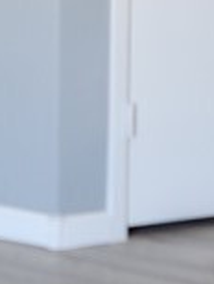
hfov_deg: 9.0
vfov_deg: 11.5
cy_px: -109
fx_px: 1365
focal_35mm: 166
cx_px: 48
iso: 100
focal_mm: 7
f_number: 1.8
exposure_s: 1/60
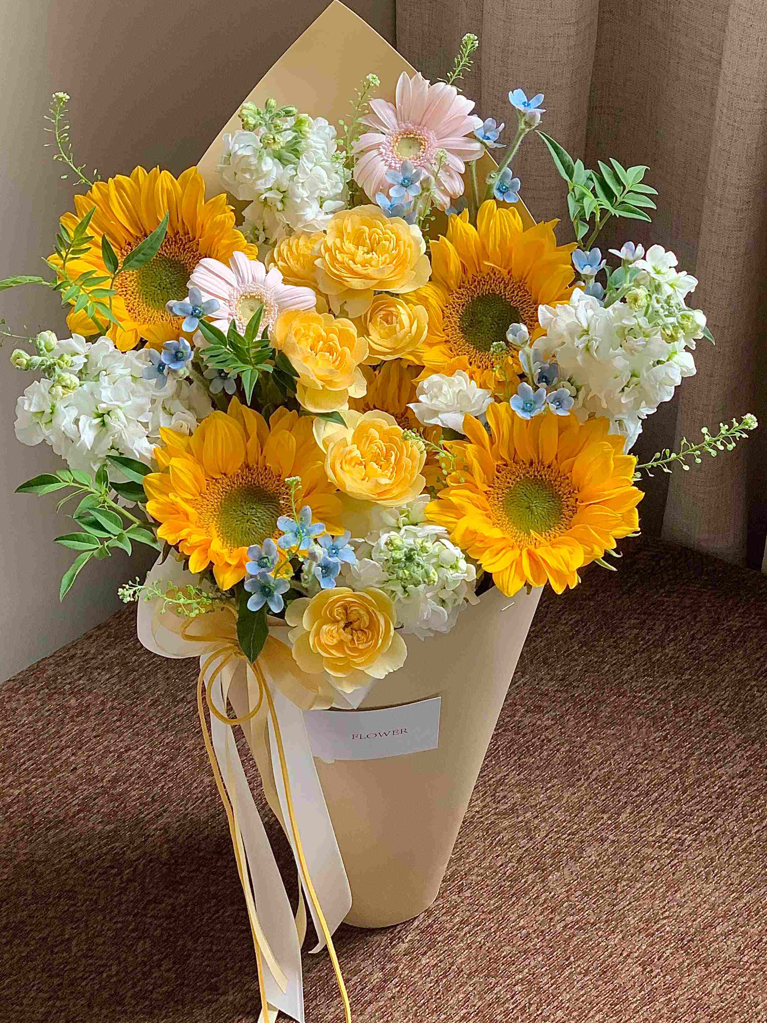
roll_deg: +3.8
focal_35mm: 65
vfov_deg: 29.8
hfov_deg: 22.6
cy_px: 433
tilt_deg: -41.4
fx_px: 1921
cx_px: 364
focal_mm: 6
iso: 125
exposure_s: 1/70
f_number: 2.4
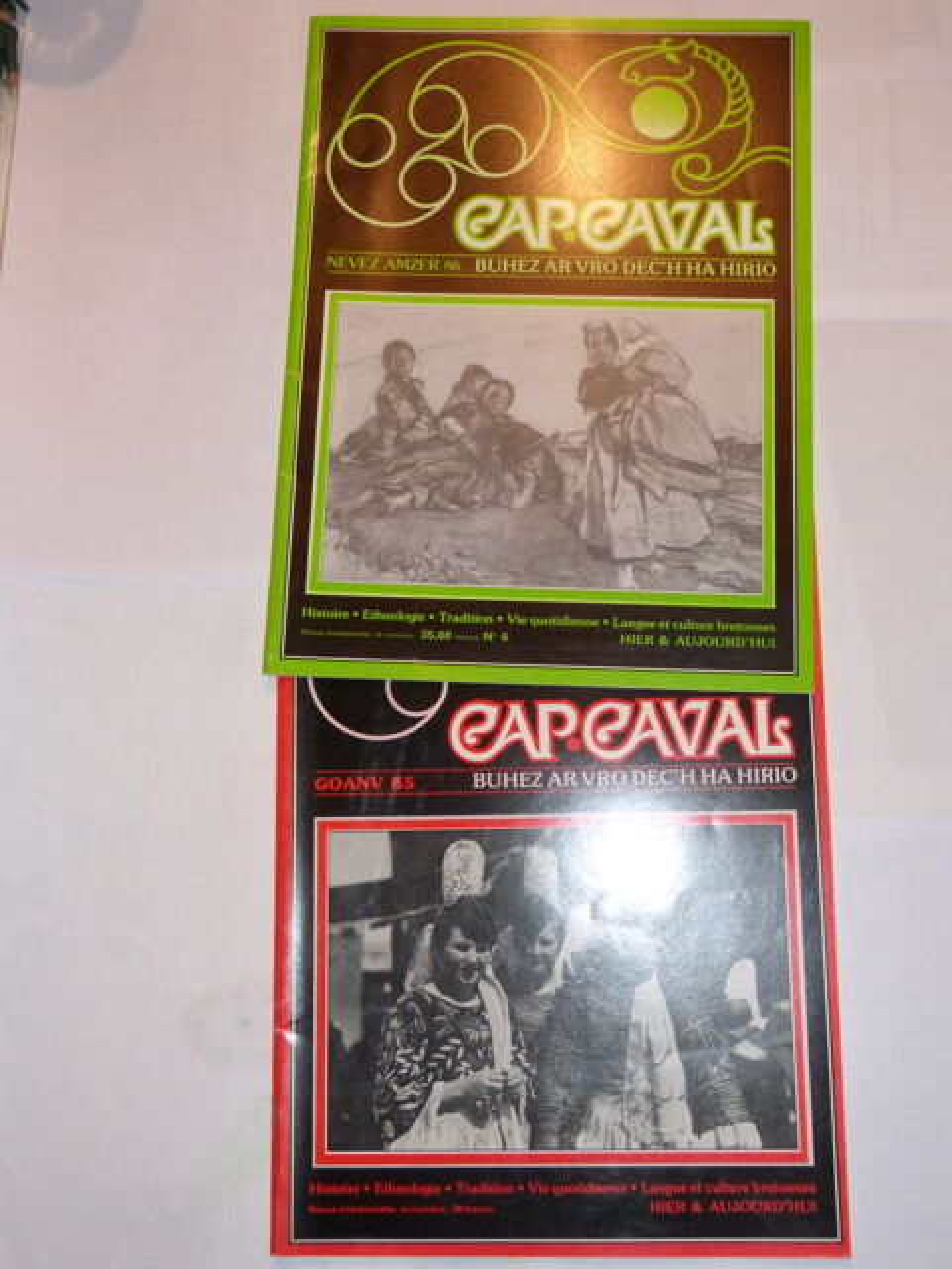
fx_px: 1393
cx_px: 476
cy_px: 634
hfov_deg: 37.7
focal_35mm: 38
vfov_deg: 49.0
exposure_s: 1/60
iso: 800
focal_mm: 6.7
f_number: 3.1
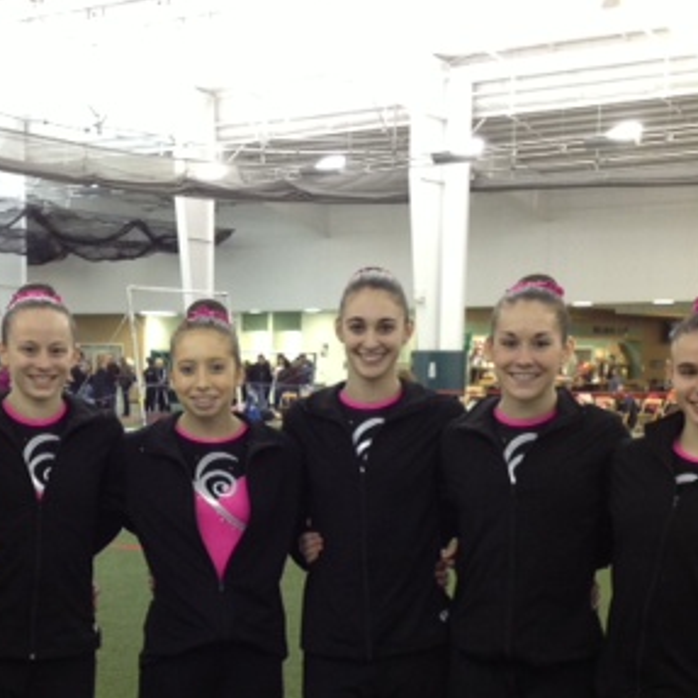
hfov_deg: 24.9
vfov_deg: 24.7
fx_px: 1574
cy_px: 530
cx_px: 236
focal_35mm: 69
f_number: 2.4
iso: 100
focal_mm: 4.28
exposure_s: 1/20
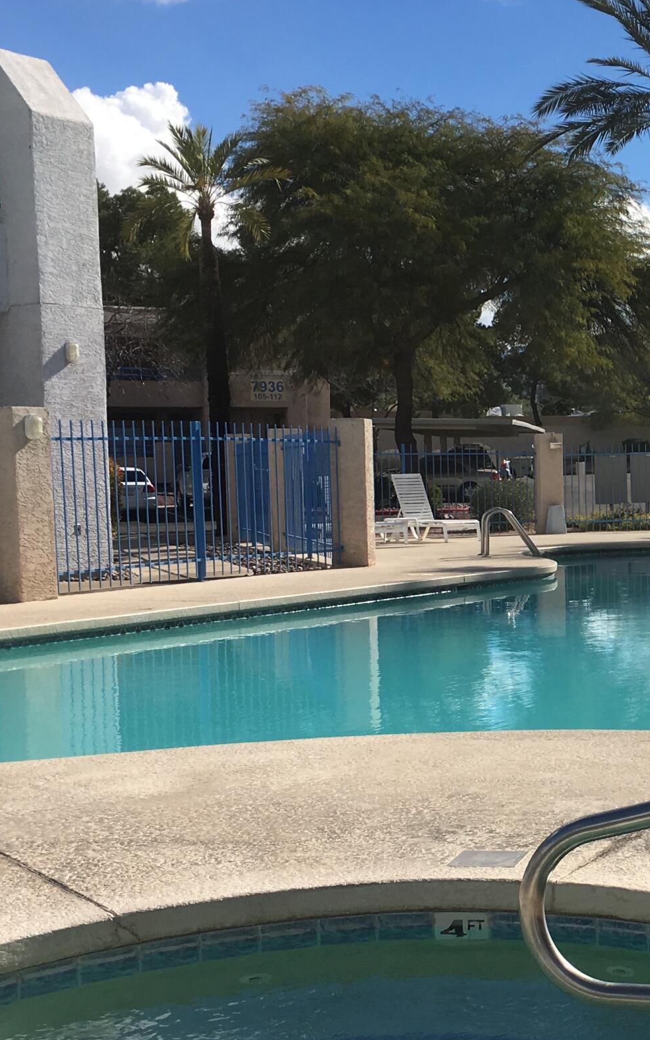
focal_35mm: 59
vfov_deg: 34.5
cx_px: 727
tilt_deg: -3.8
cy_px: 609
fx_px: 1672
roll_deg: +1.0
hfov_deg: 20.9
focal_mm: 4.15
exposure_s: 1/2481
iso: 25
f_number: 2.2
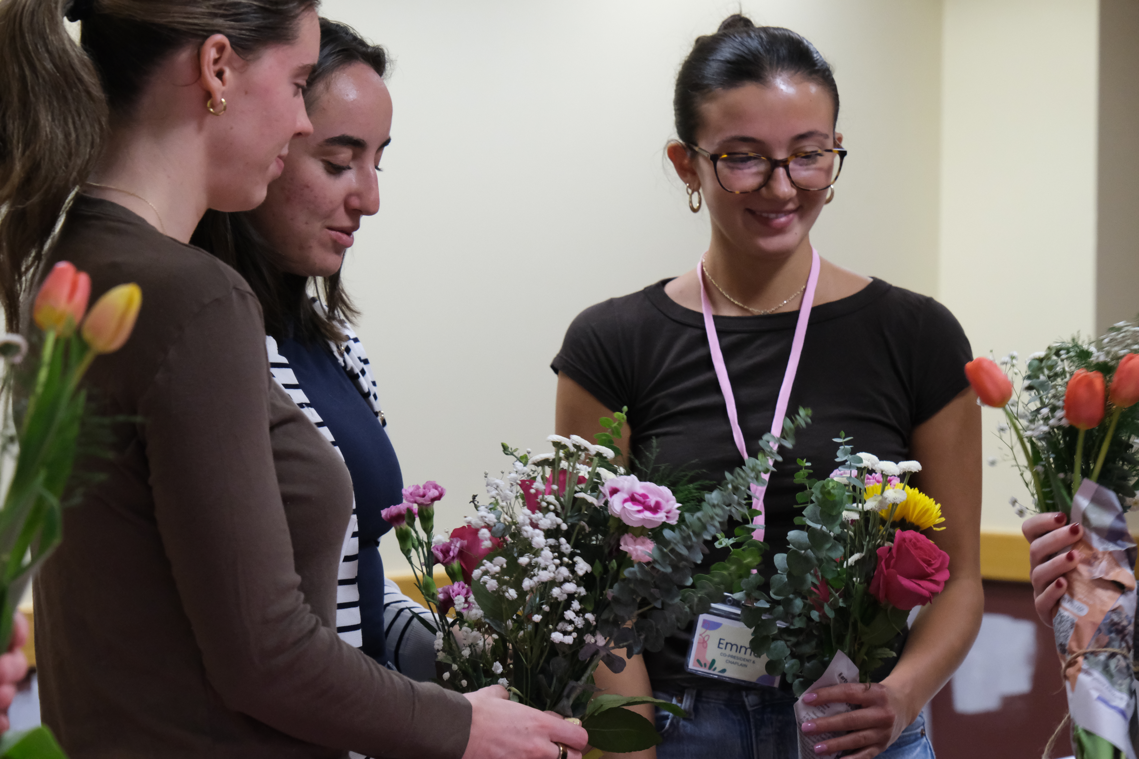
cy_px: 380
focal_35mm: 117
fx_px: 3701
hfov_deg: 17.5
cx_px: 570
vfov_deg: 11.7
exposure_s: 1/100
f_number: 5.6
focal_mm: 78.1
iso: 4000
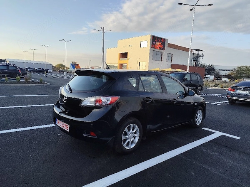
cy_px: 94
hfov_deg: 73.9
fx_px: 166
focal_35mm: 23
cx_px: 125
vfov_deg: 58.9
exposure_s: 1/400
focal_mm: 6.19
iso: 50
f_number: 1.65
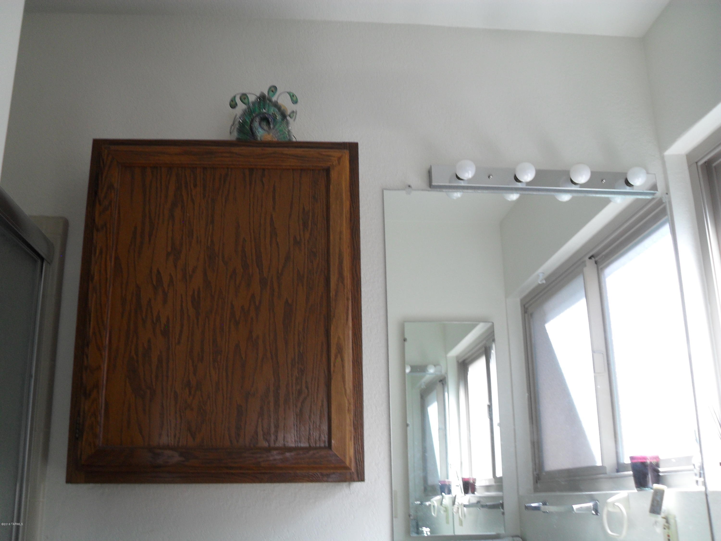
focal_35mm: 35
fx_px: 729
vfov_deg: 40.7
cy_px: 270
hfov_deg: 52.6
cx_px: 360
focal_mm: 6.2
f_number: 2.8
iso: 100
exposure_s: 1/30
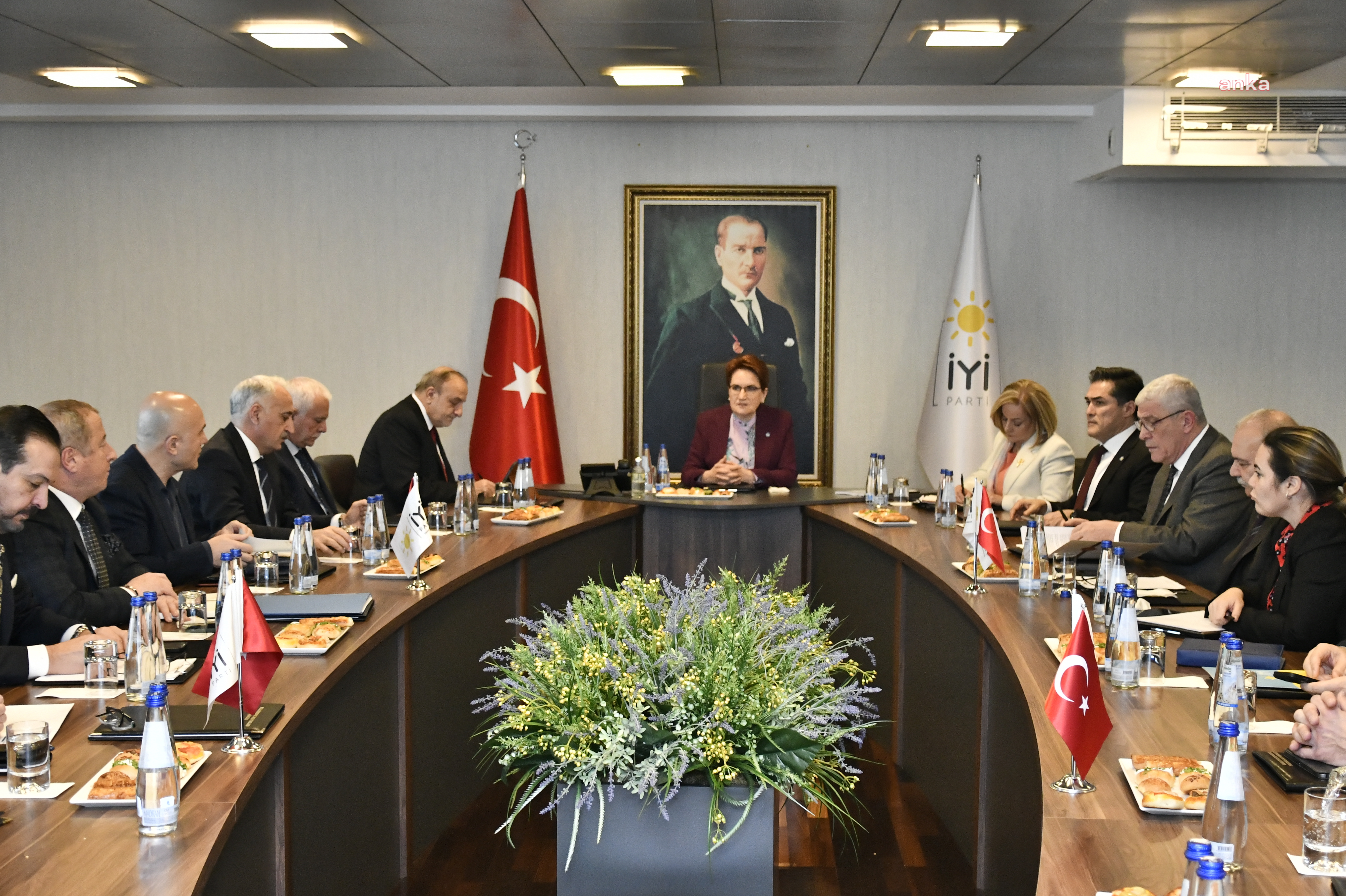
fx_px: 1682
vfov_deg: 29.8
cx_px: 673
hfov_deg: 43.6
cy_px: 448
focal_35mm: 45
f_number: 4.8
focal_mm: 30
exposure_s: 1/180
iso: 2200
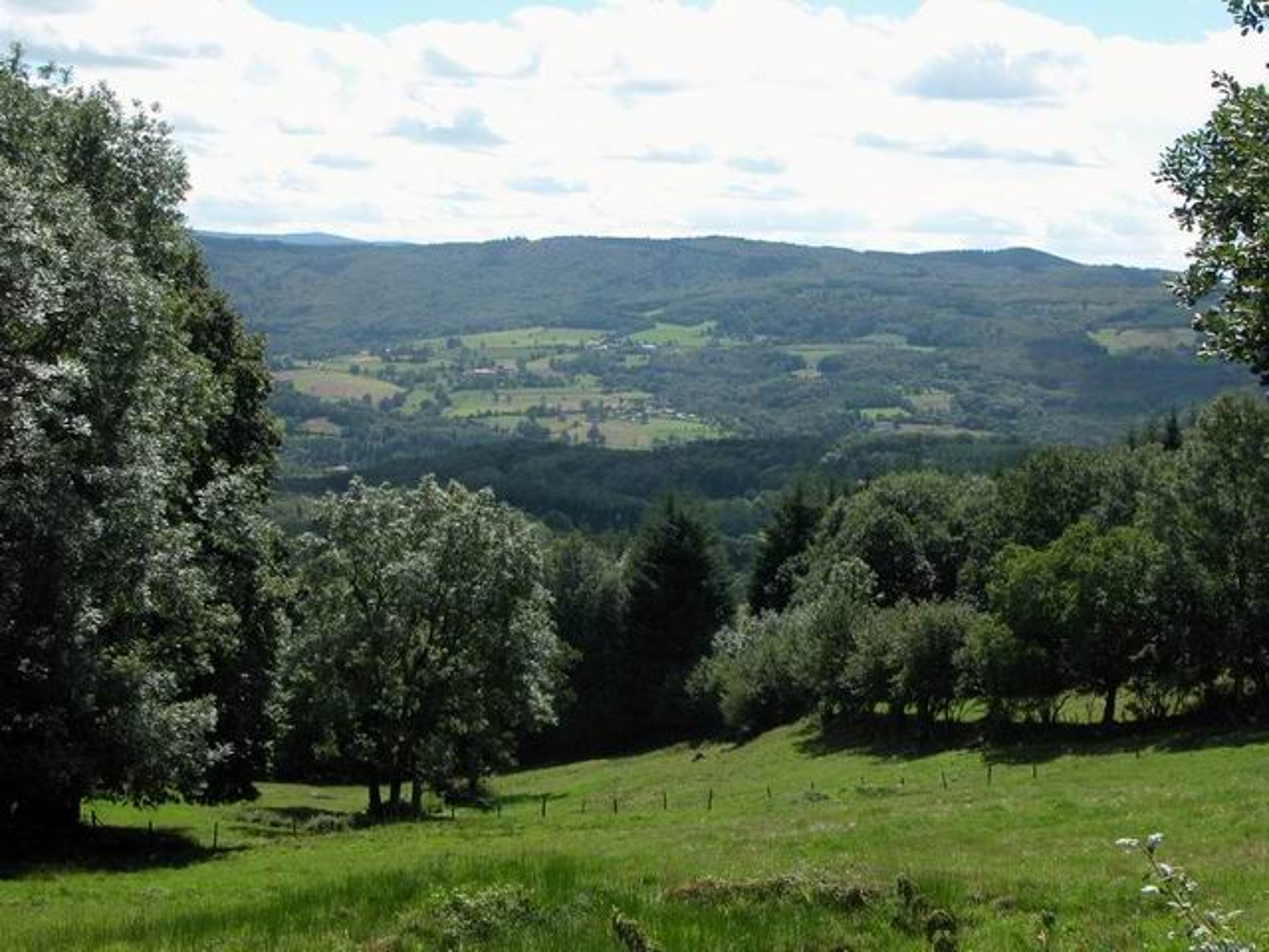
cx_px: 634
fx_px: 1980
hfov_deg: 35.5
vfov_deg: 27.0
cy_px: 476
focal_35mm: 54
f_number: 6.2
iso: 100
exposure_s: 1/289
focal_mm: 13.7
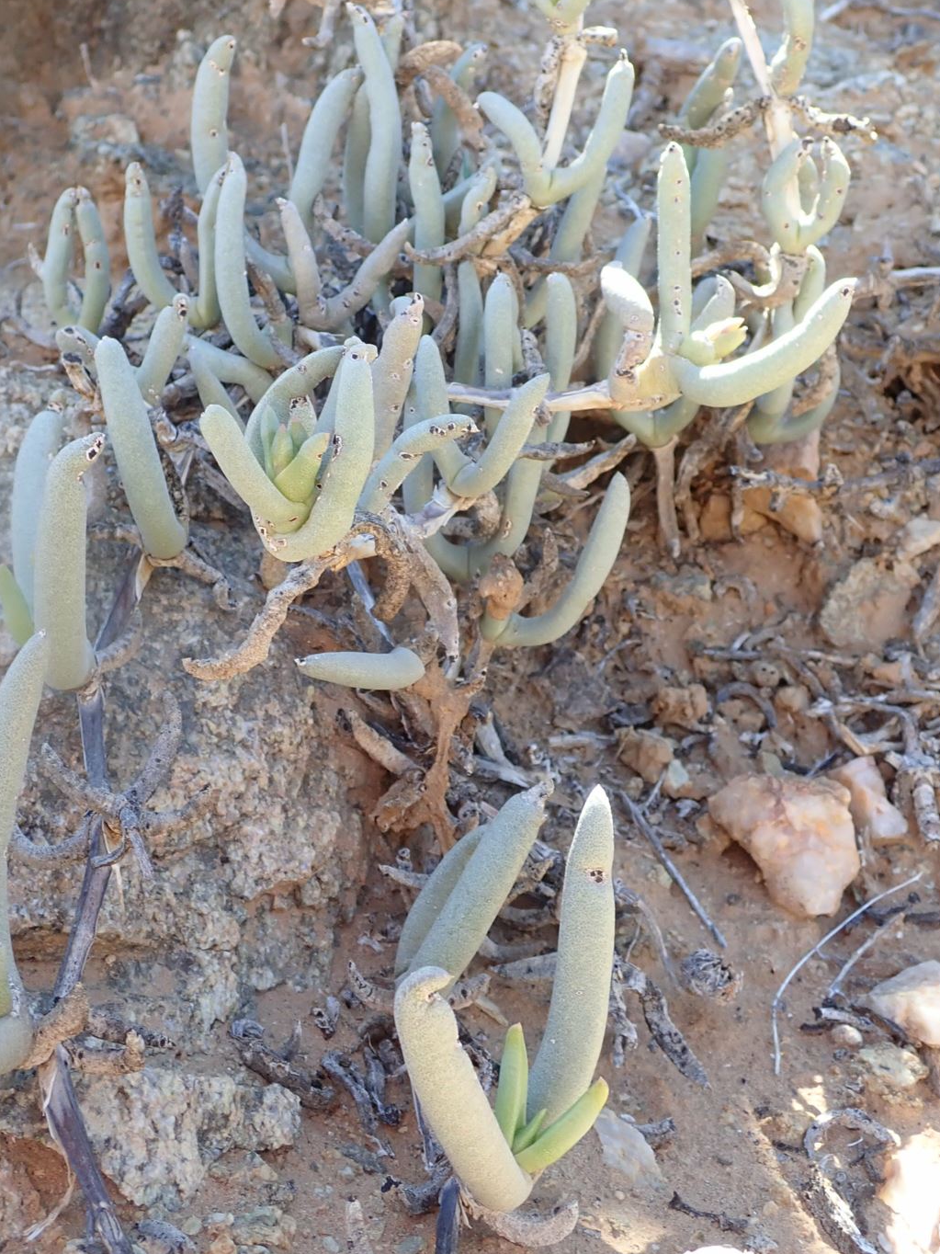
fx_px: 1593
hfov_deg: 32.7
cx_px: 349
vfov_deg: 42.7
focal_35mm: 44
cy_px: 484
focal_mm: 5.5
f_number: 3.2
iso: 100
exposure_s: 1/100
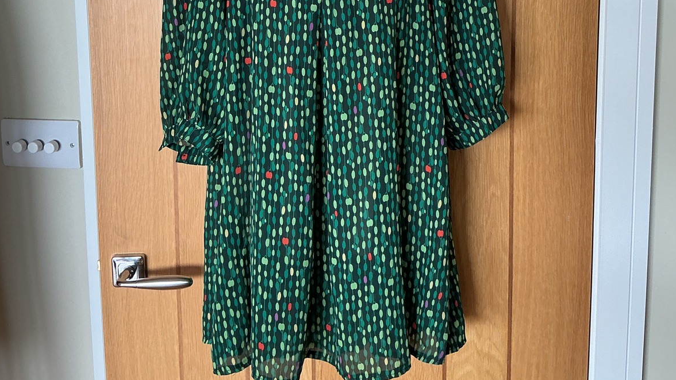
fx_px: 771
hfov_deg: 47.4
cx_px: 337
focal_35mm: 43
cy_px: 24
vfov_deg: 26.6
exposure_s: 1/60
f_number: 1.8
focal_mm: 3
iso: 64
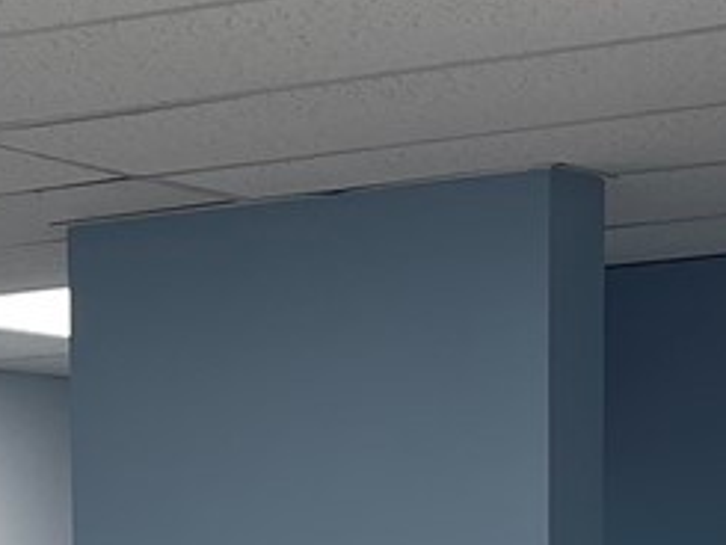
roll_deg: +2.5
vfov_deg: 8.4
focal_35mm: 163
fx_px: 3420
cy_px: 1283
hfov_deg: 11.7
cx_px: -279
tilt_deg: -9.0
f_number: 1.6
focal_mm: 5.1
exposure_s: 1/120
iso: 40
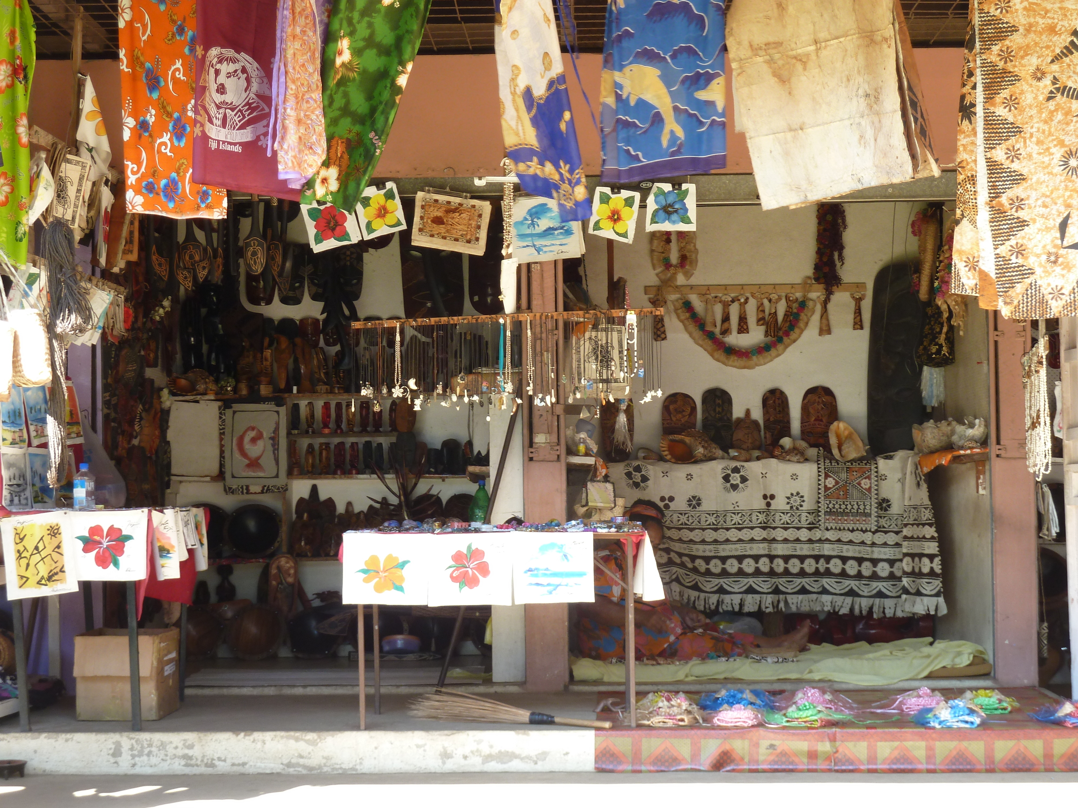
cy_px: 404
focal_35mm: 72
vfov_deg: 20.4
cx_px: 539
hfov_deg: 27.0
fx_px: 2242
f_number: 4.1
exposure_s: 1/40
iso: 100
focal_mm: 11.9
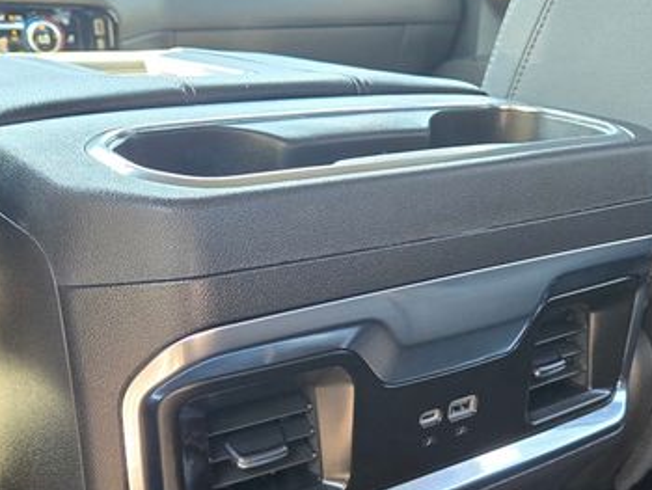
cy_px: 388
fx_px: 792
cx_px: 343
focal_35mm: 42
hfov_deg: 44.7
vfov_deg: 33.5
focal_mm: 5.4
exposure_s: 1/120
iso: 400
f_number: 1.8
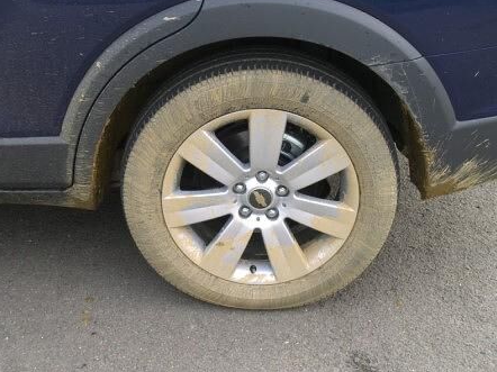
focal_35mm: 69
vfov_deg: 21.3
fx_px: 990
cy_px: 185
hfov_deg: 28.2
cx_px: 246
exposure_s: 1/100
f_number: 4
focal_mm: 14.2
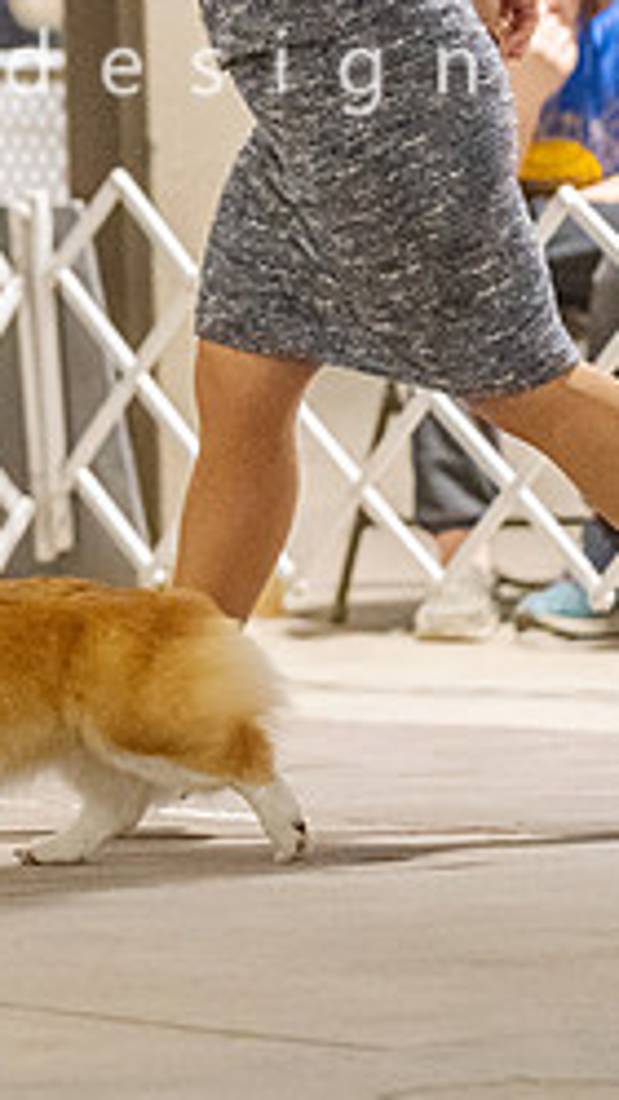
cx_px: -327
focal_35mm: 438
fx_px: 12785
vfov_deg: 4.9
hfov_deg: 2.8
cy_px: 225
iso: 6400
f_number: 3.2
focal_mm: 154
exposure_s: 1/400
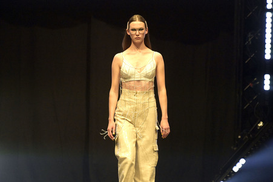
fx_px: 2122
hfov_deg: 7.4
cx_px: 136
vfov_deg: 4.9
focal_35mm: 280
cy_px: 91
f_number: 5.6
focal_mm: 280
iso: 8000
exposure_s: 1/640
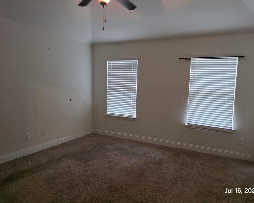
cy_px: 103
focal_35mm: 25
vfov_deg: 56.8
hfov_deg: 68.1
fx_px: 188
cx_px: 131
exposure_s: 1/120
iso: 1000
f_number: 1.7
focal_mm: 6.3
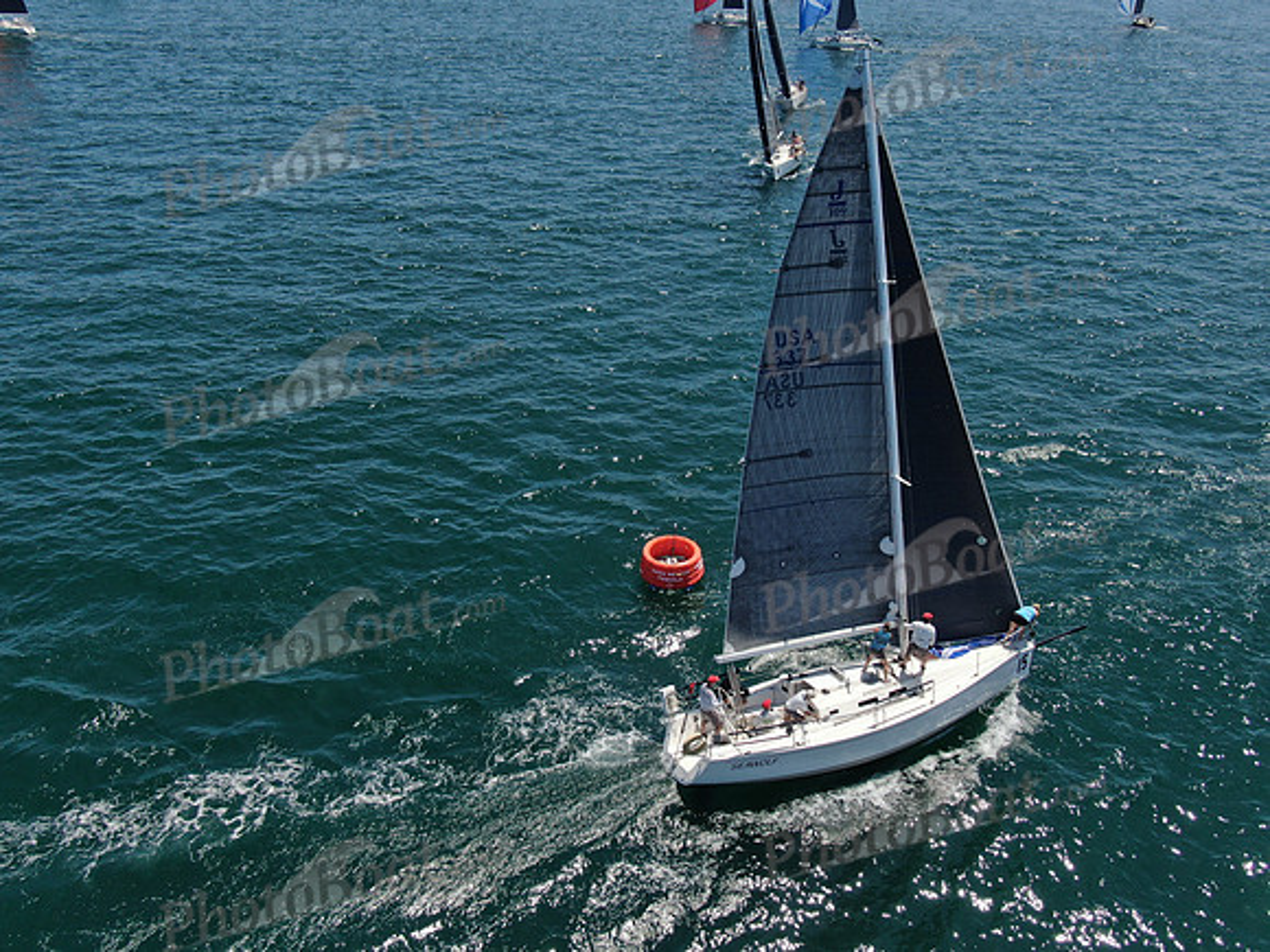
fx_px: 1064
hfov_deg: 61.7
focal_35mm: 29
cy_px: 476
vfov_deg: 48.2
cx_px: 635
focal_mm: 5
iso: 100
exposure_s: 1/1600
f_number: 3
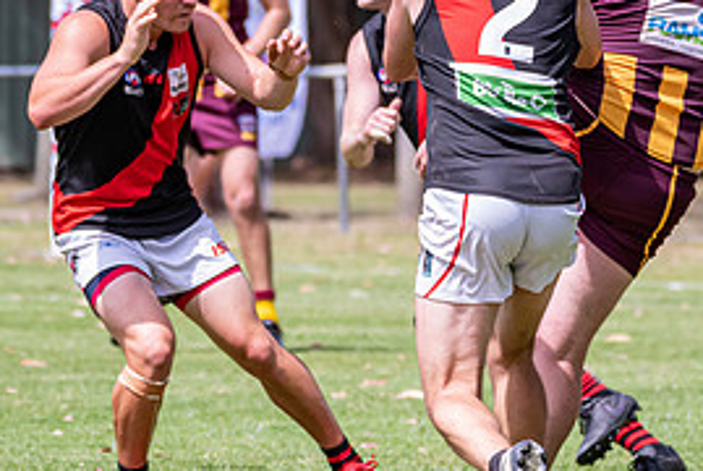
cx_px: 427
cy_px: 96
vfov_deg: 2.5
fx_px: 10693
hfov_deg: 3.8
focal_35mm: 547
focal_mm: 210
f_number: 6.3
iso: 800
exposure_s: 1/2500
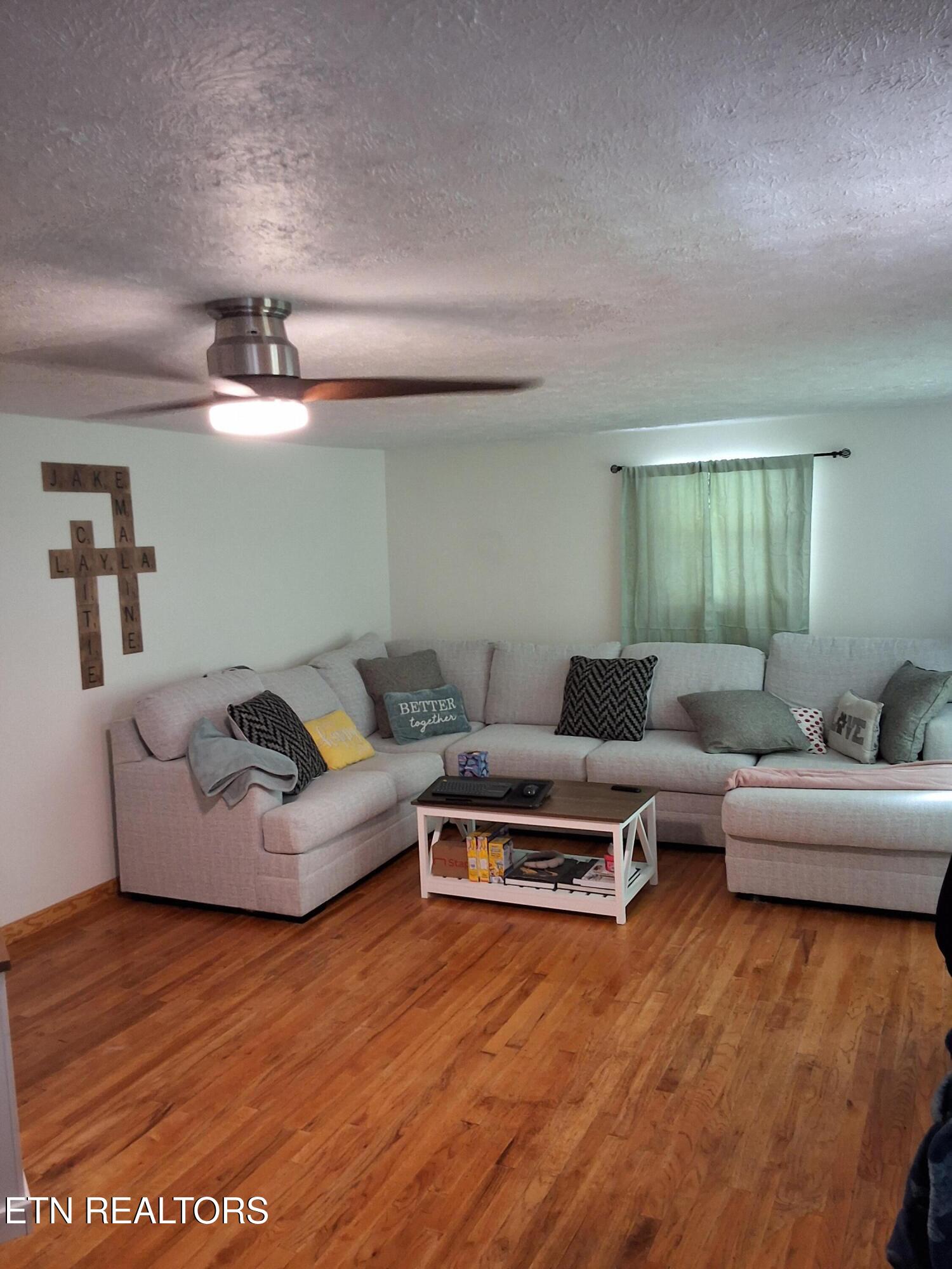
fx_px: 1027
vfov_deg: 63.4
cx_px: 476
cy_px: 634
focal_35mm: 28
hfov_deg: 49.7
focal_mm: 2.91
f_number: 1.9
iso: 250
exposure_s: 1/24
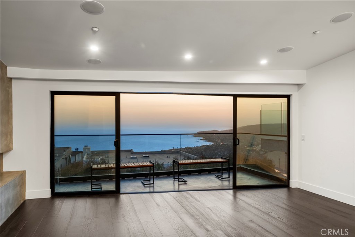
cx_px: 178
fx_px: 237
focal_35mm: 24
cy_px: 118
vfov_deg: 53.1
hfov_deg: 73.7
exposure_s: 1/1.25
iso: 160
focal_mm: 24
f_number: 8
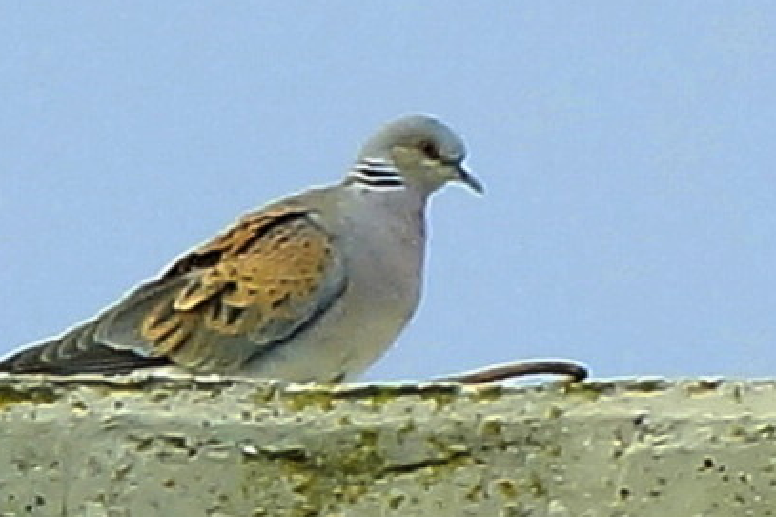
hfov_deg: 1.6
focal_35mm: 1328
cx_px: 421
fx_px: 28613
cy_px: 89
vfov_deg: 1.0
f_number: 7.1
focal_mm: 600
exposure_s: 1/400
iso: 1250
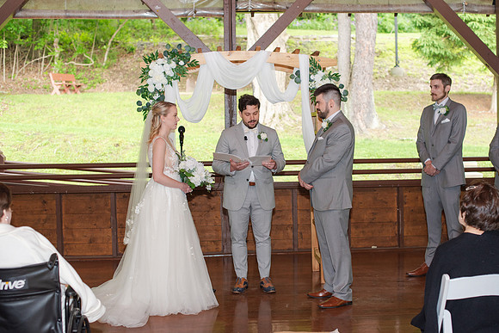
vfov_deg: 24.8
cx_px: 268
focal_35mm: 55
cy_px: 159
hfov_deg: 36.5
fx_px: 756
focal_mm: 50
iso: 800
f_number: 3.5
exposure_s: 1/200
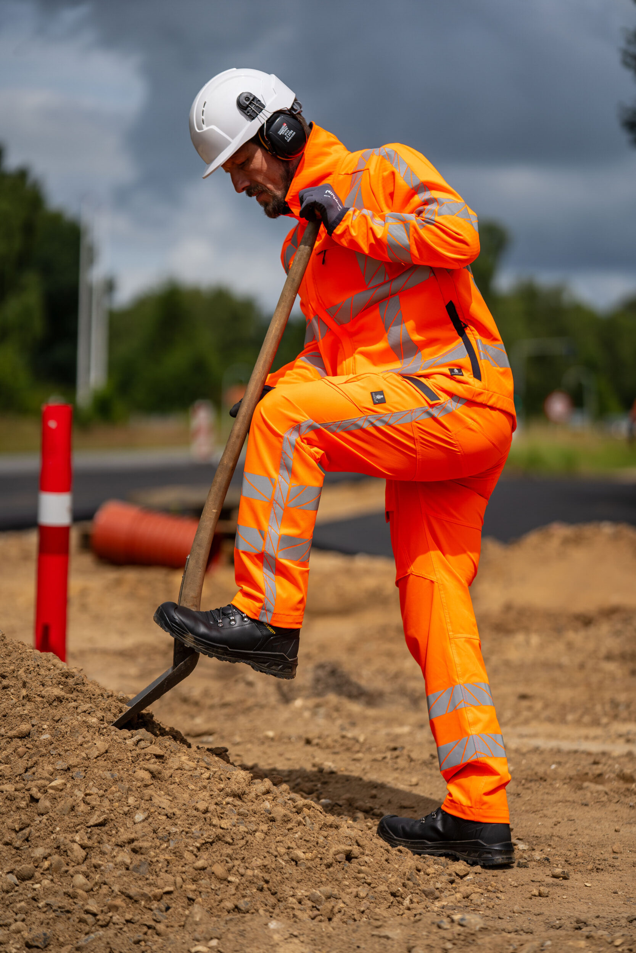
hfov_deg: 11.1
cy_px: 476
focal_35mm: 123
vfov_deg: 16.7
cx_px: 318
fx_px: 3259
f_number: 2.8
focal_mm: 123
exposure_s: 1/2500
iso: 50
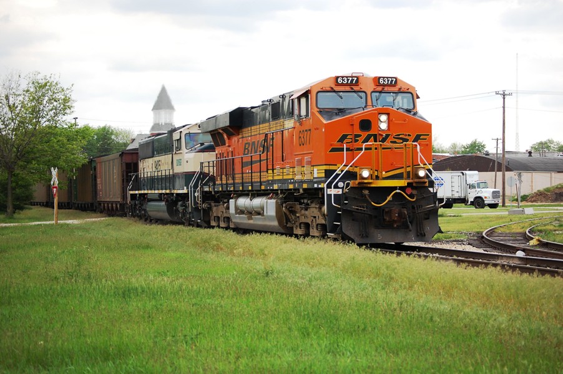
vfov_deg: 16.5
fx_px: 1289
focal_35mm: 82
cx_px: 282
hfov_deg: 24.6
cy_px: 187
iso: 400
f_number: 4
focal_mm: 55
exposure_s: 1/800
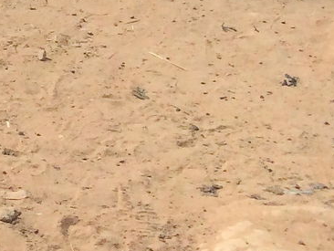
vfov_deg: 8.8
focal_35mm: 152
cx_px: -530
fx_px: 1468
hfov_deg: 10.6
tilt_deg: -8.2
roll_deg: -1.2
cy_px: -363
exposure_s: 1/5128
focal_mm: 4.15
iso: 32
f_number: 2.2
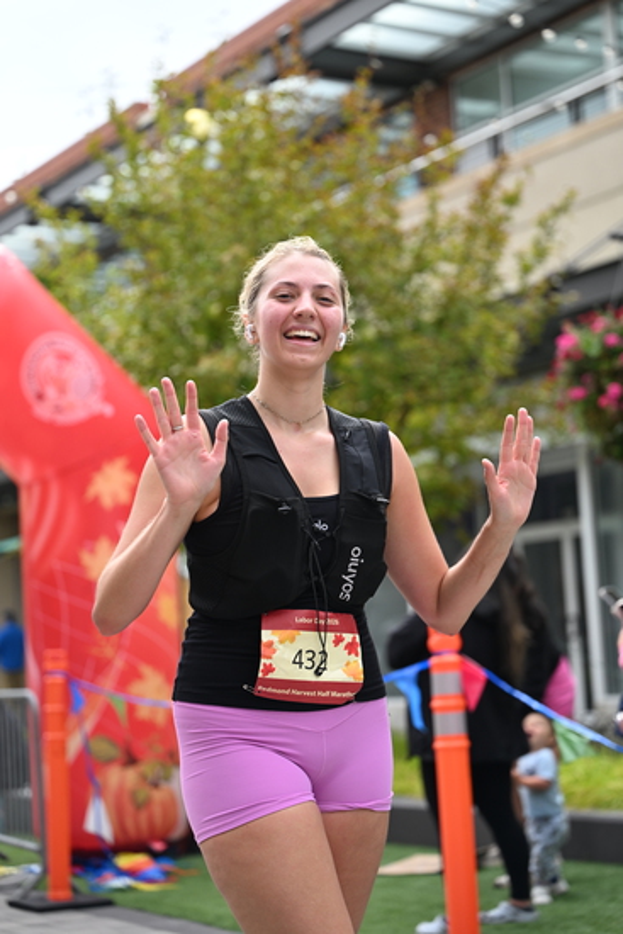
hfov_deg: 19.5
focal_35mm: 70
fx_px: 1816
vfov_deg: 28.8
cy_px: 467
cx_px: 312
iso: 640
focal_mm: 70
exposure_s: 1/2500
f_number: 2.8
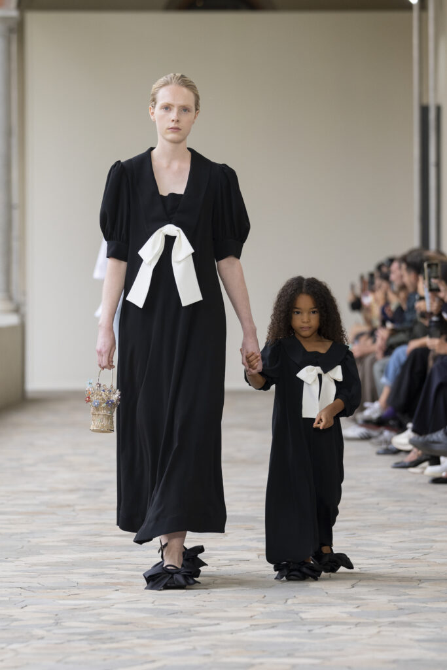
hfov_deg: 9.2
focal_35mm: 150
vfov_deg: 13.7
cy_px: 335
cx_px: 224
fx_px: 2793
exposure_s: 1/1000
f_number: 4
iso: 800
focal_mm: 150
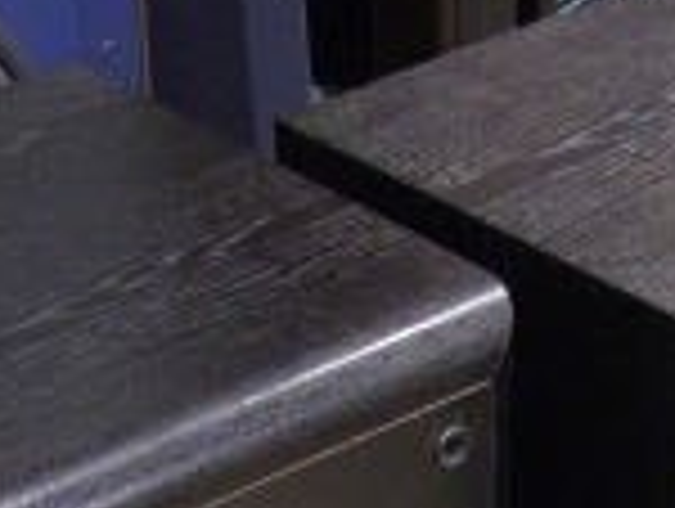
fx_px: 3164
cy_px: 904
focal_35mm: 162
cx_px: 342
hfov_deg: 12.2
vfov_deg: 8.8
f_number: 2.8
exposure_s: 1/8
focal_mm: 7.9
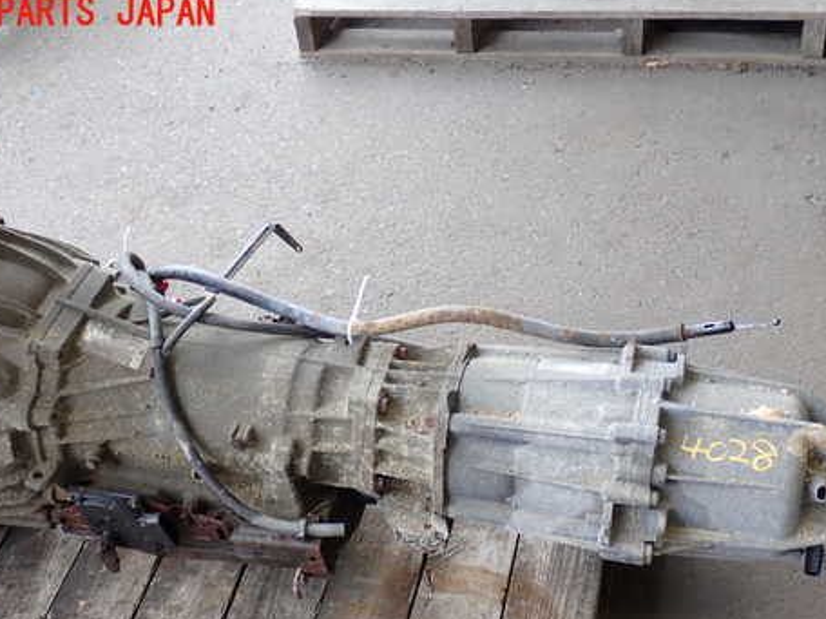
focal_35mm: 50
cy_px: 398
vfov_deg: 29.0
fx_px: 1193
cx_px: 429
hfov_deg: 38.2
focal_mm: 6.83
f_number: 2.7
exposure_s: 1/80
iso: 125
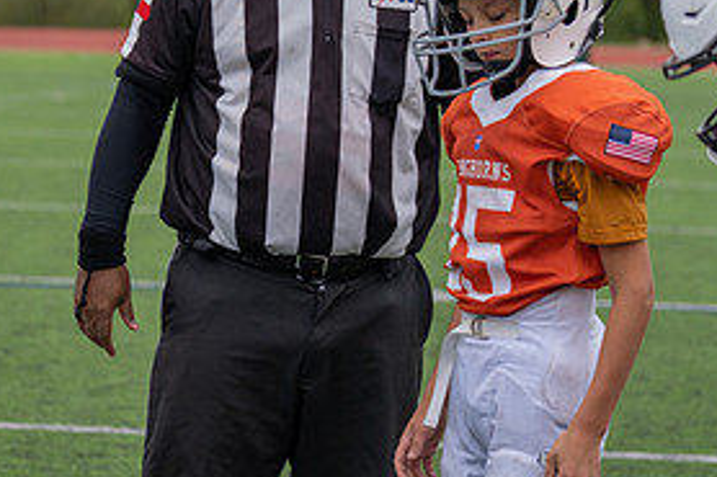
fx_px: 2906
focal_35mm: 146
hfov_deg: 14.0
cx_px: 240
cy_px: 89
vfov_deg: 9.4
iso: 500
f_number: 2.8
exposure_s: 1/1000
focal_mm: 70
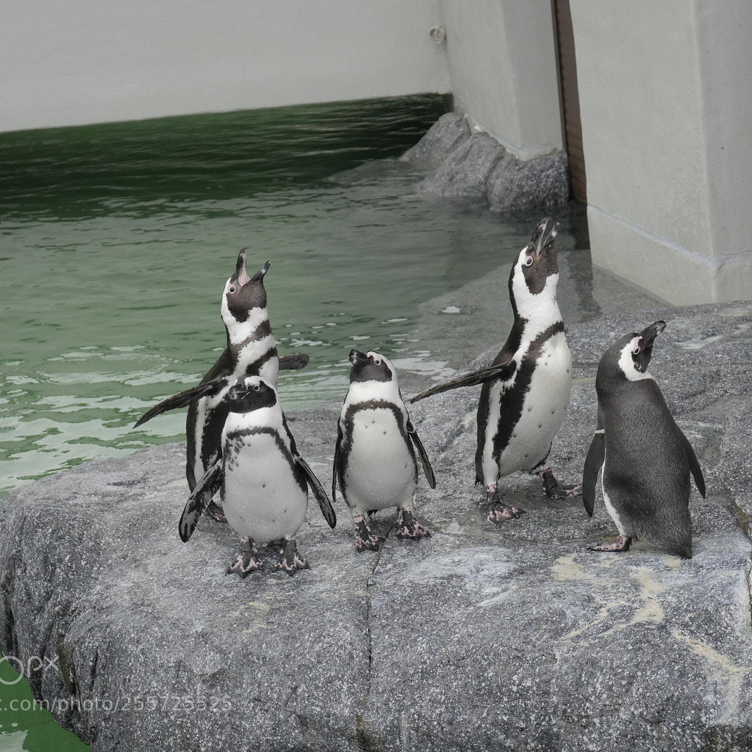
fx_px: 2507
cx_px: 407
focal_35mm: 102
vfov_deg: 17.1
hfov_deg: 17.1
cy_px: 375
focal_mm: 43
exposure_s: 1/320
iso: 400
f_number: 6.3
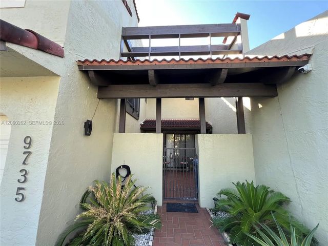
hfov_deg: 106.2
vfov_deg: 89.9
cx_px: 164
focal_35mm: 13
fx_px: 123
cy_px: 123
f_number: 1.8
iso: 32
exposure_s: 1/99
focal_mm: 1.57
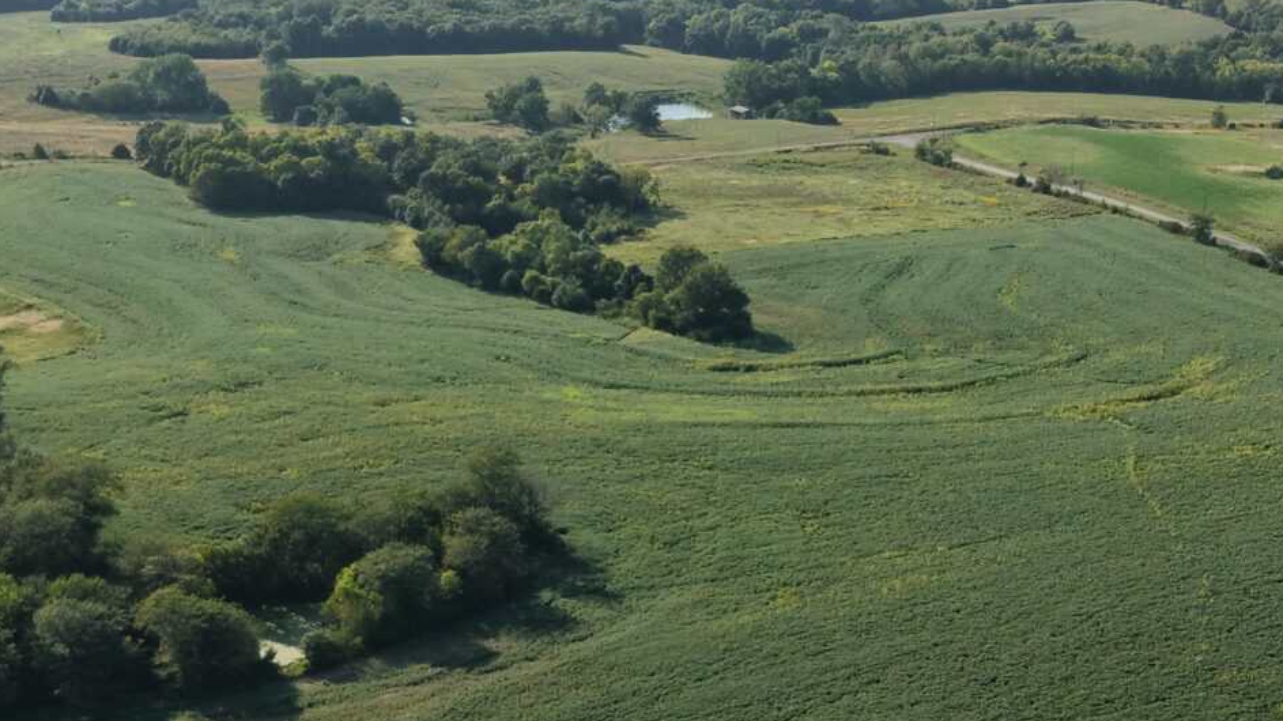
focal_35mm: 71
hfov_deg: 29.6
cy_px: 794
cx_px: 844
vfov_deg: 16.5
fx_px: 2415
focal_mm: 8.67
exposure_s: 1/640
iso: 310
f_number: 1.8
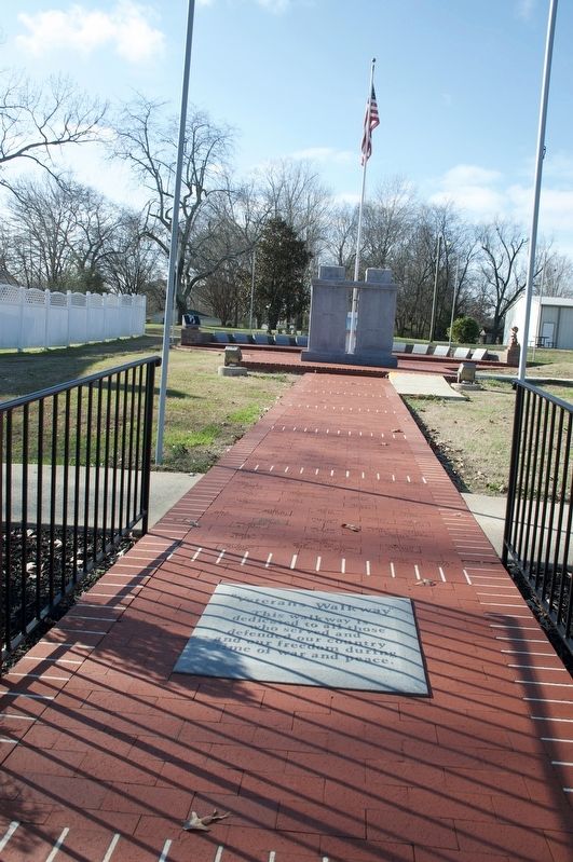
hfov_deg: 43.5
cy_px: 431
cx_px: 286
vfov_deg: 62.0
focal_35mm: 30
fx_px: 718
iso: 200
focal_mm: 20
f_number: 10
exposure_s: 1/250
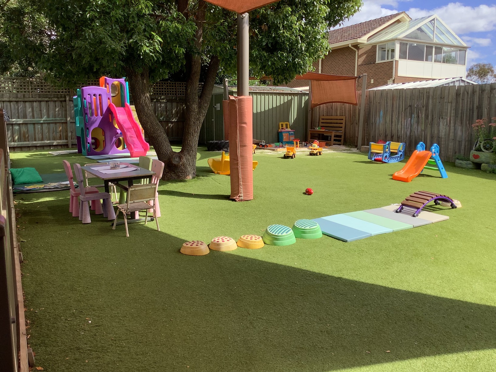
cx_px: 248
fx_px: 444
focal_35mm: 31
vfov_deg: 45.4
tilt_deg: -9.7
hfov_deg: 58.4
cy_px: 186
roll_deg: -0.6
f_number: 2.4
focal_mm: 3.3
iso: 25
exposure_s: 1/543
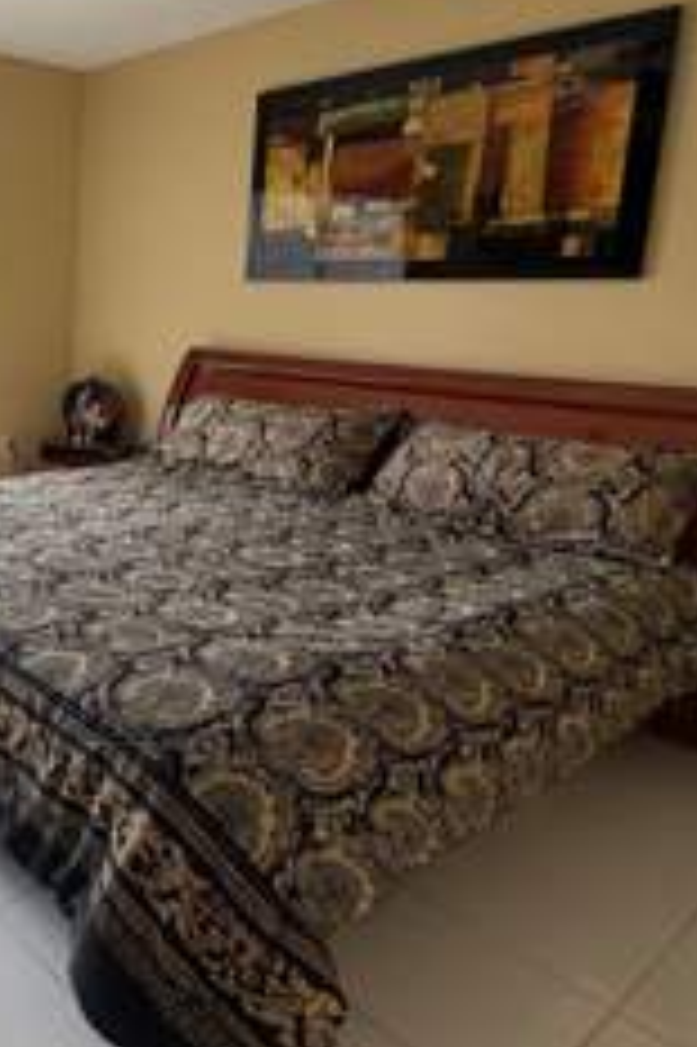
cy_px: 454
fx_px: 872
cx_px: -58
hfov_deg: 37.1
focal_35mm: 30
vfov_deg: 61.7
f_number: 2.2
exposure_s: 1/121
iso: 80
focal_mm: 2.22
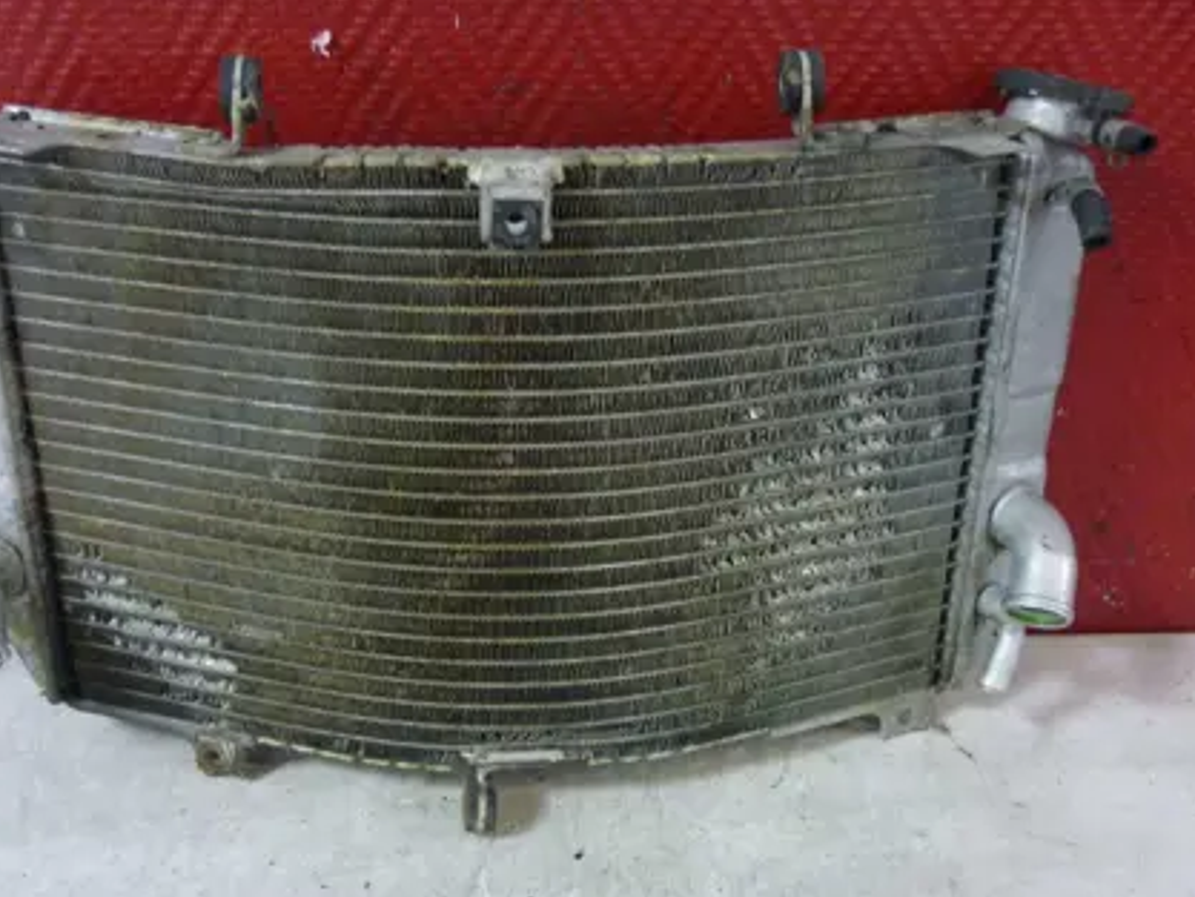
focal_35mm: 38
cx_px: 516
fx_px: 1312
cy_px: 487
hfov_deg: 48.8
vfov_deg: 37.7
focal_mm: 5.5
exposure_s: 1/8
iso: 400
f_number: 2.8
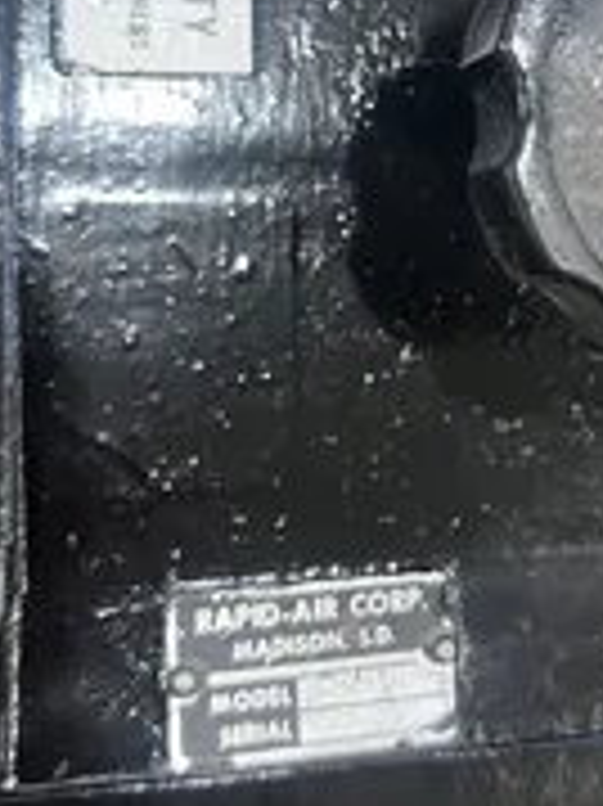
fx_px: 1349
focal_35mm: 58
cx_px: 405
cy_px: 216
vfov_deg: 32.7
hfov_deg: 25.1
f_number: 1.5
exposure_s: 1/60
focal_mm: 5.7
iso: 100
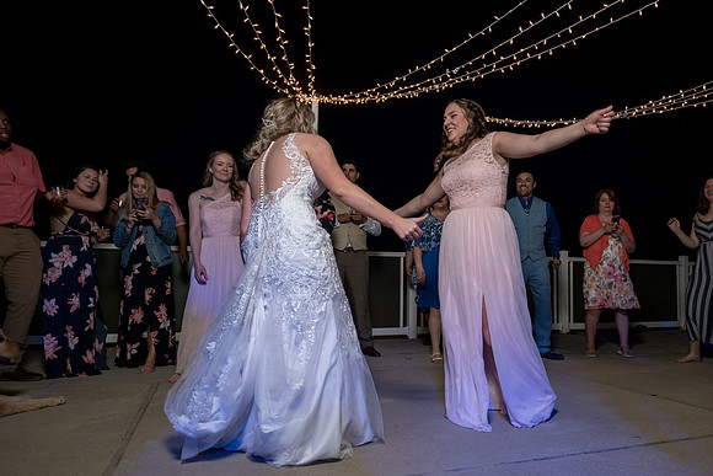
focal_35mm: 26
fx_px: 524
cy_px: 266
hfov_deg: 68.0
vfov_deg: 48.7
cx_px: 417
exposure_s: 1/100
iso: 2000
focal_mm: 22
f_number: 5.6
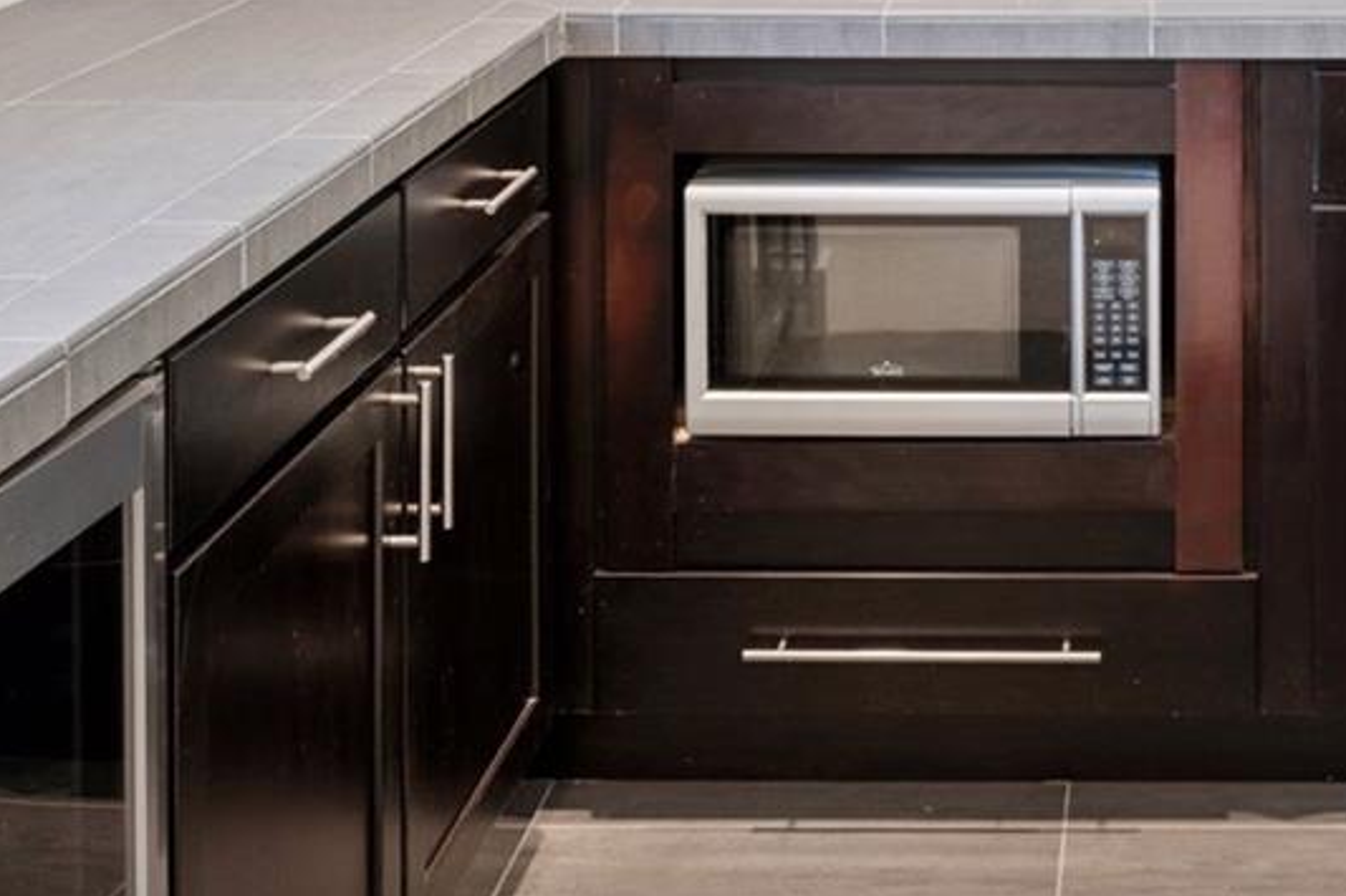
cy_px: -414
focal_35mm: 69
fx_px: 2579
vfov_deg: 17.8
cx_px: 1202
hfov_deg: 28.2
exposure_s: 1/6
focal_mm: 23
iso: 400
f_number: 8
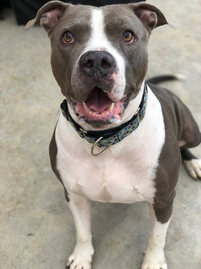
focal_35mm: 52
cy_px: 134
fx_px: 403
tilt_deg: -48.1
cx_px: 100
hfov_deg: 28.0
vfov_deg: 36.8
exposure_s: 1/60
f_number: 2.4
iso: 16
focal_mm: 6
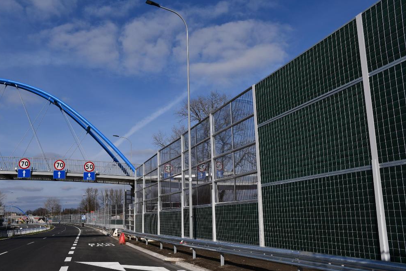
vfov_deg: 38.9
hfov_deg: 55.8
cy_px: 139
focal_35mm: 34
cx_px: 197
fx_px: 383
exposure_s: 1/400
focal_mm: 22
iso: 100
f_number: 10
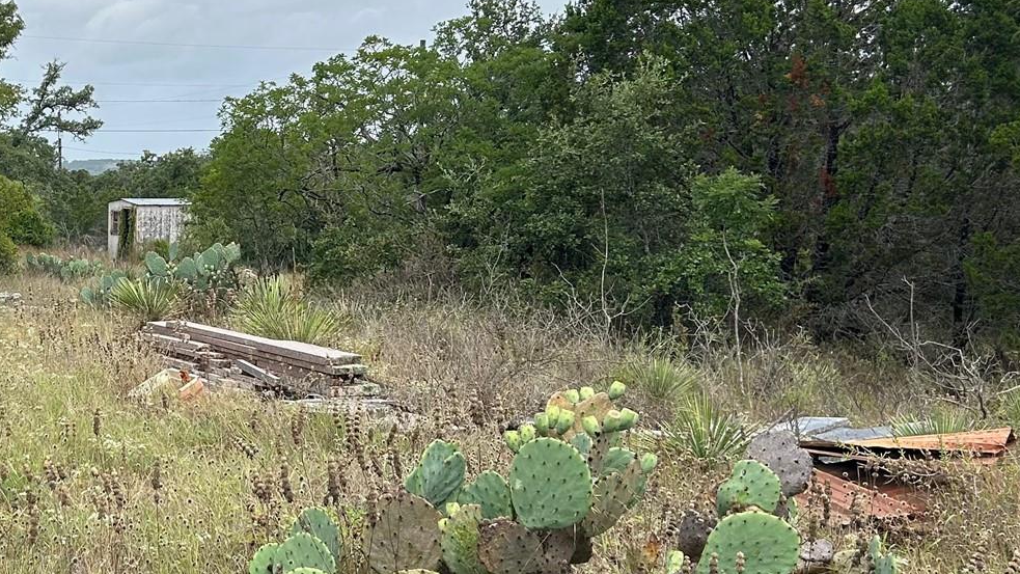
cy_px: 227
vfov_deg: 20.4
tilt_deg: -1.9
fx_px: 1596
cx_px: 94
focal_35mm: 59
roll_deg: +1.3
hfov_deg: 33.5
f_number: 1.5
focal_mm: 5.7
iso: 50
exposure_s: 1/3704
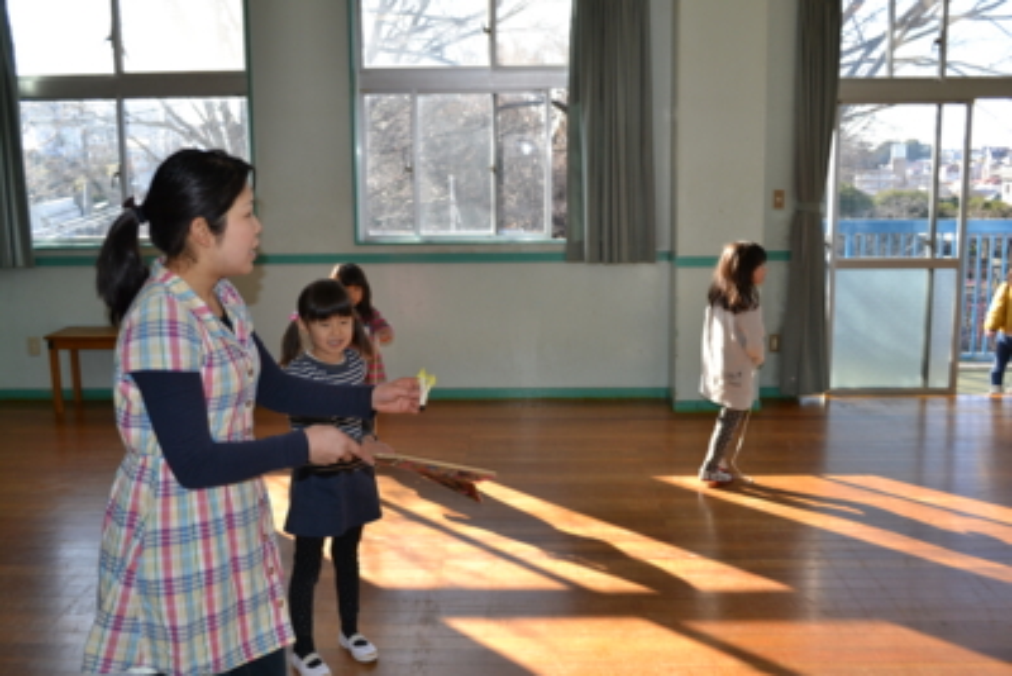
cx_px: 506
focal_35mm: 36
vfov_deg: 36.9
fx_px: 1012
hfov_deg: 53.1
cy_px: 338
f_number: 4
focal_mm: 24
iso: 160
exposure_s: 1/125
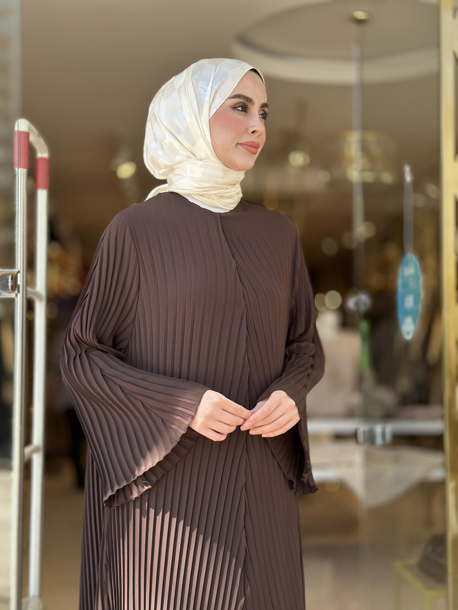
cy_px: 305
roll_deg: -0.4
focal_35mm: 48
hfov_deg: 30.3
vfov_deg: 39.7
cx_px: 229
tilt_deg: +1.4
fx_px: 847
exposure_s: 1/767
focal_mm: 6.86
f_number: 1.78
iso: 80
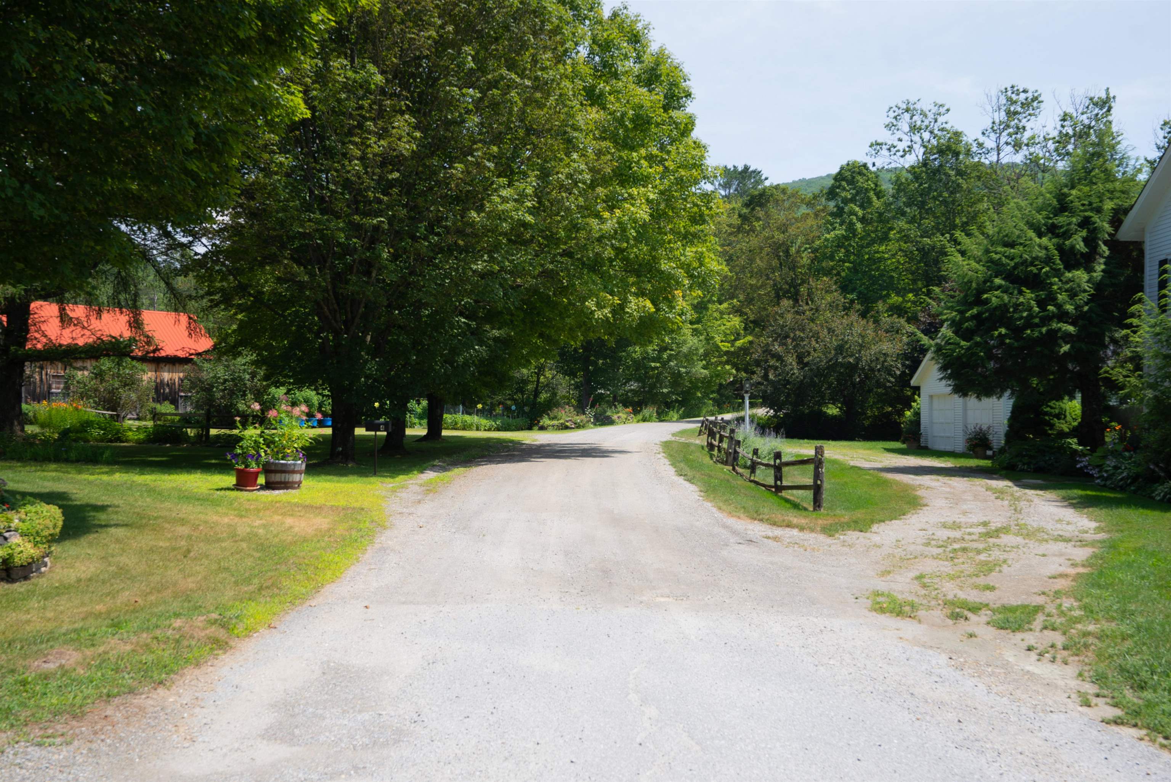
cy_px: 391
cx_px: 586
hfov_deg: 54.4
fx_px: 1139
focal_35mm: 35
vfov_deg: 37.9
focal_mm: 35
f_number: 7.1
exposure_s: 1/100
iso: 80
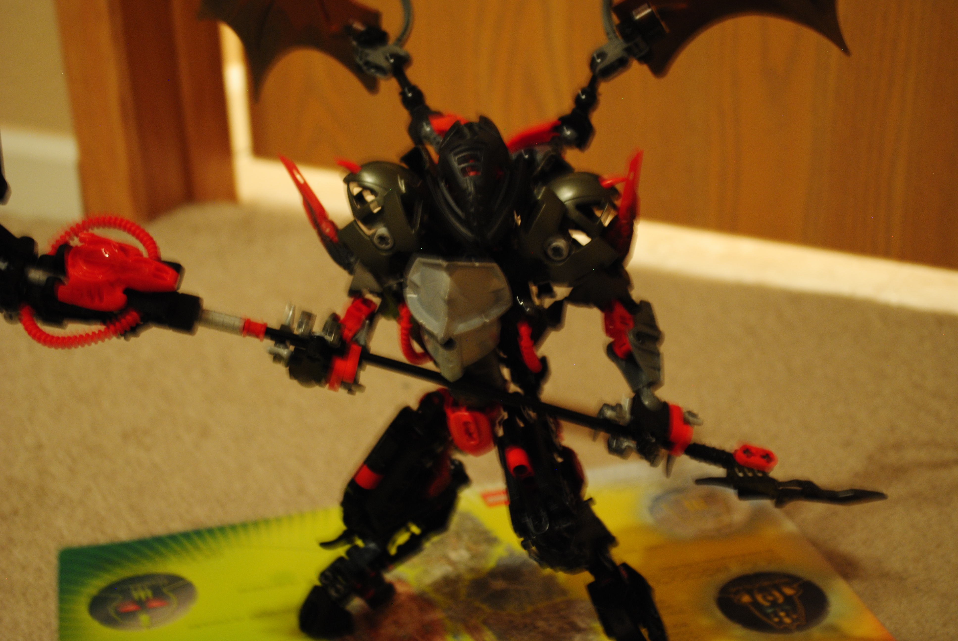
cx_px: 479
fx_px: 1599
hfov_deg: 33.4
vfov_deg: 22.7
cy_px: 320
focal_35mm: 60
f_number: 5.3
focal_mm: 40
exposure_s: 1/1.3
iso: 400
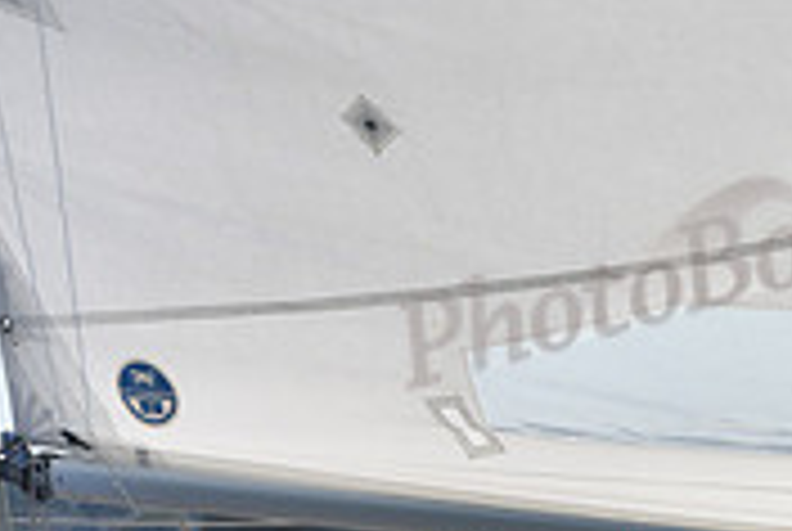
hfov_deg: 6.7
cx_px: 1269
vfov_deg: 4.5
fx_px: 6677
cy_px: 857
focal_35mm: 303
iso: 250
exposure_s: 1/1000
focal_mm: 92
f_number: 5.6
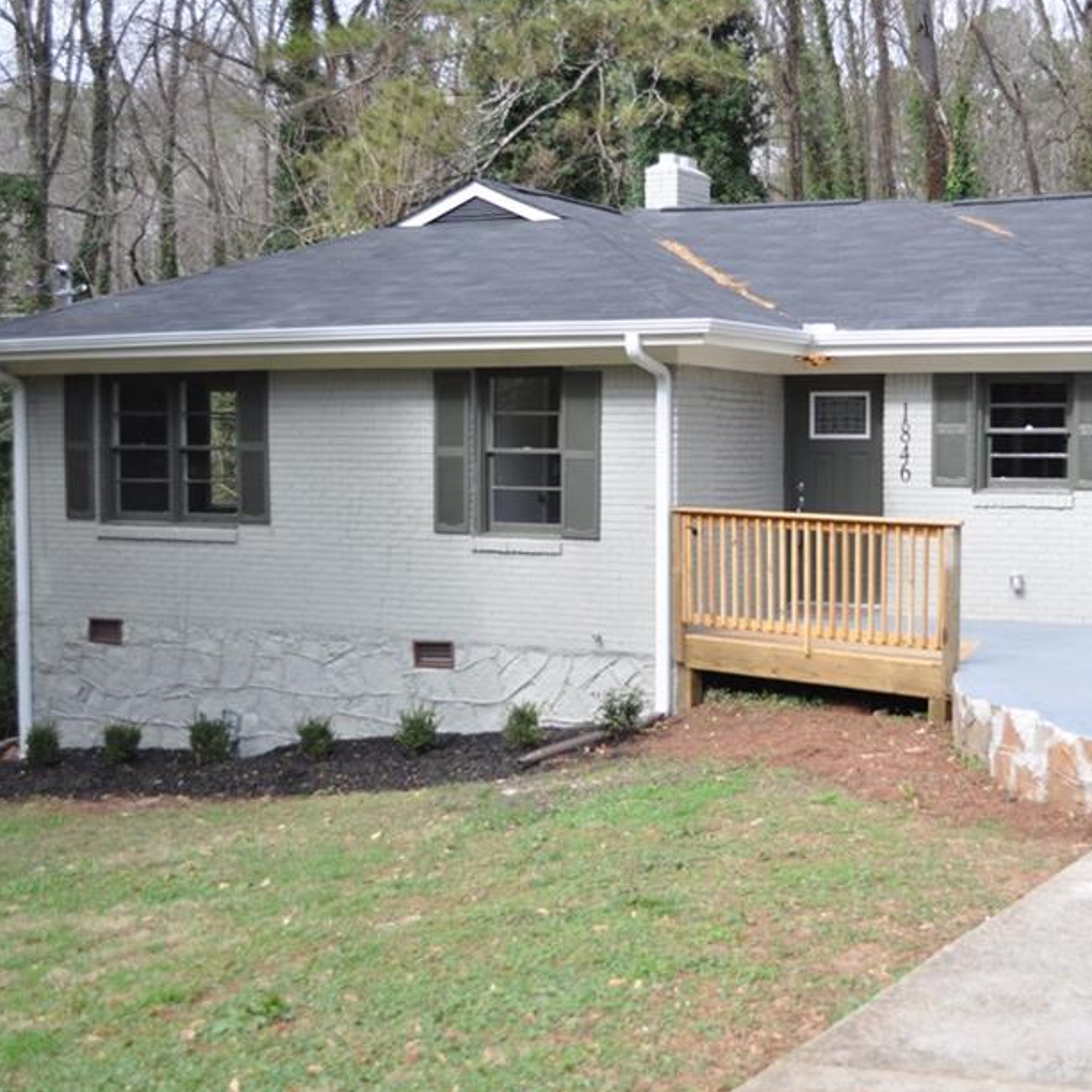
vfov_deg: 33.4
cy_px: 494
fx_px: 1820
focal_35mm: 51
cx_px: 791
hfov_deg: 32.9
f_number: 8
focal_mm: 24
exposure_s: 1/250
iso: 200
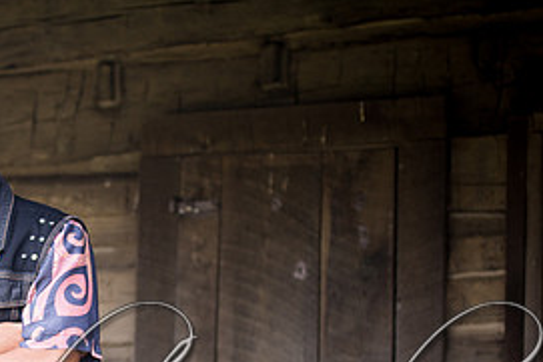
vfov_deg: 9.1
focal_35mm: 150
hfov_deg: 13.5
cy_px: 319
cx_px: 18
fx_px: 2264
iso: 200
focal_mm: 70
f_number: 2.8
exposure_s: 1/40
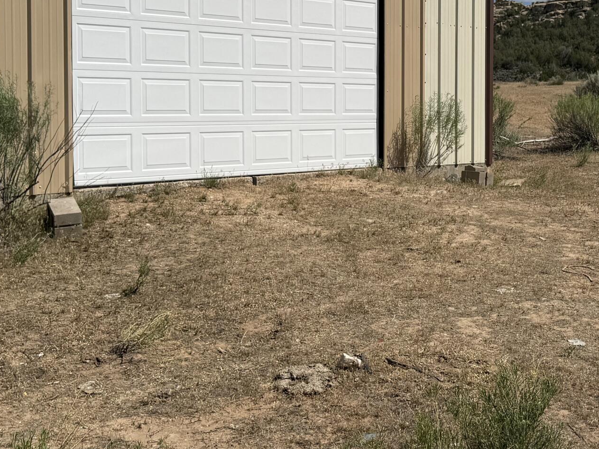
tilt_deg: -2.6
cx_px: 472
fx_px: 986
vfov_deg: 25.4
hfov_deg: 32.9
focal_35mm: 57
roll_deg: -0.4
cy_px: 127
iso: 80
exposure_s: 1/14286
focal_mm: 6.76
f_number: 1.78
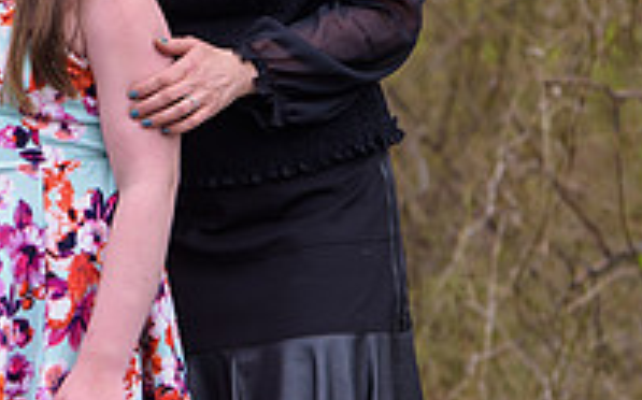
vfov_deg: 3.3
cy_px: -18
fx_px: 7028
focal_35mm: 402
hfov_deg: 5.2
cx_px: -206
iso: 400
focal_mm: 135
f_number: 5
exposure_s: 1/500
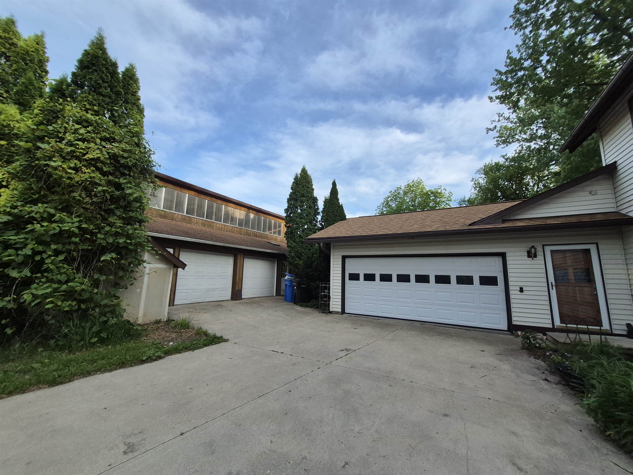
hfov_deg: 106.2
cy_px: 238
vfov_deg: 89.9
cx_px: 316
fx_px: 238
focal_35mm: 13
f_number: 2.2
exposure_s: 1/1996
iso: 160
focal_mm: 1.74
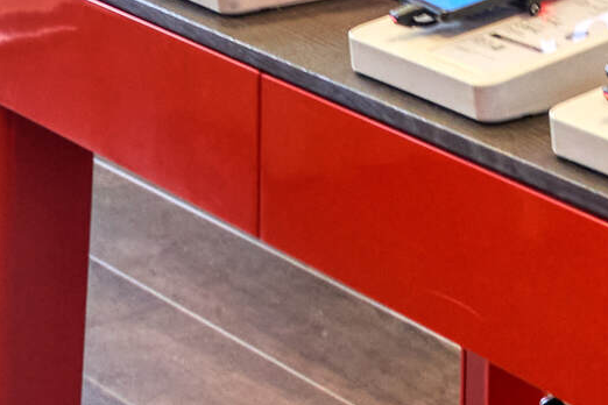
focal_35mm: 173
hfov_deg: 10.9
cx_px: 1209
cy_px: -603
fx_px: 2922
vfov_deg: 7.4
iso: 800
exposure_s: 1/30
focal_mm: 30
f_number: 8
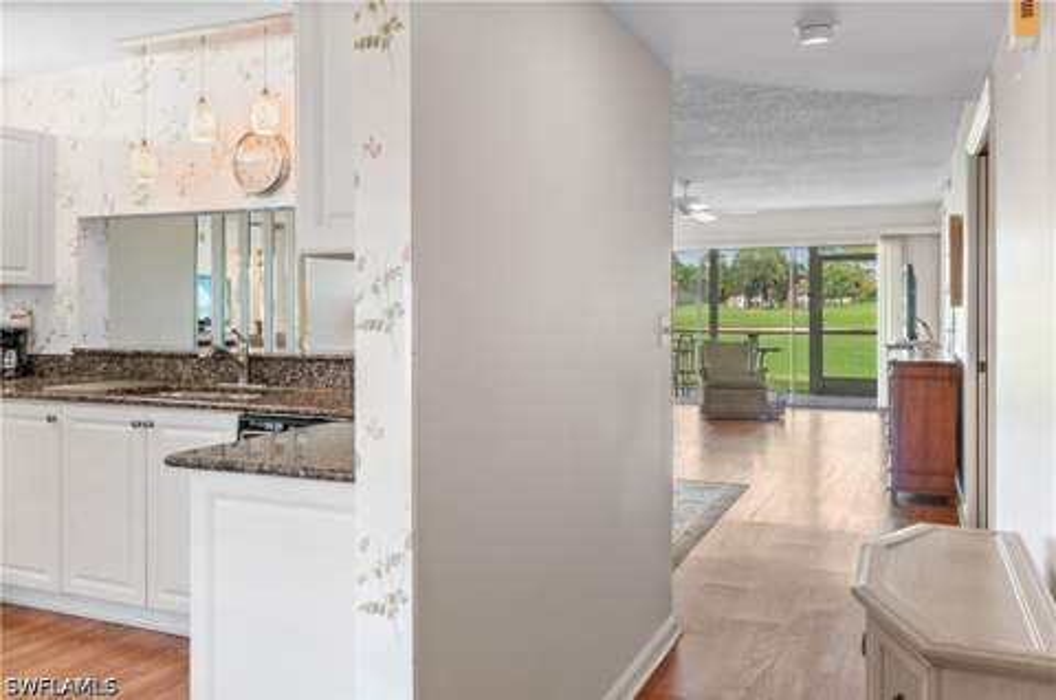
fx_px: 878
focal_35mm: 30
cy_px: 350
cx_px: 528
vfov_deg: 43.4
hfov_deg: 62.0
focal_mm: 20
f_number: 8
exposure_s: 1/2
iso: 200
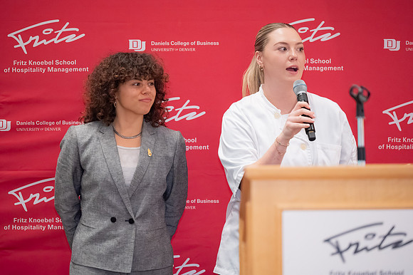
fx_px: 1834
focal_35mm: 160
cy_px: 138
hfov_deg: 12.8
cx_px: 206
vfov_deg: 8.6
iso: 8000
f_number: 2.8
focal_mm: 160
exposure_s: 1/125
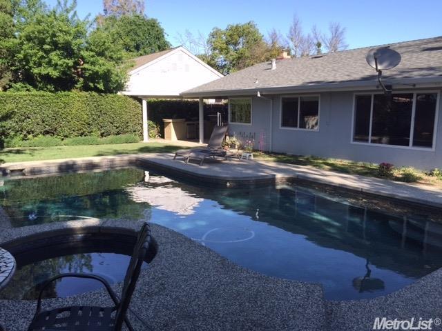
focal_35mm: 29
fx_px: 370
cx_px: 221
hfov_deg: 61.7
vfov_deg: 48.2
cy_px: 166
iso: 40
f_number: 2.2
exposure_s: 1/920
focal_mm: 4.15
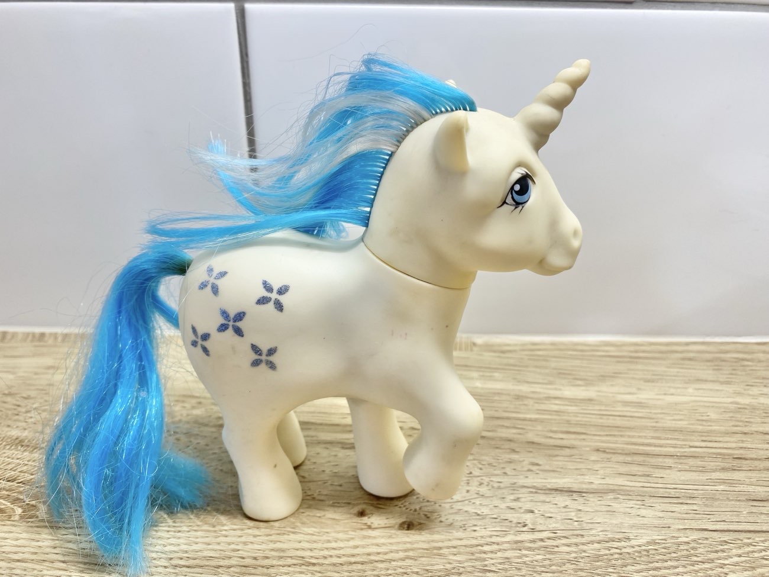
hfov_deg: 67.3
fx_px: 578
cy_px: 288
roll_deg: -0.3
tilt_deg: -26.8
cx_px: 384
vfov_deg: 53.1
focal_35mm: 26
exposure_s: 1/100
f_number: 1.8
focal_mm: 4.25
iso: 80
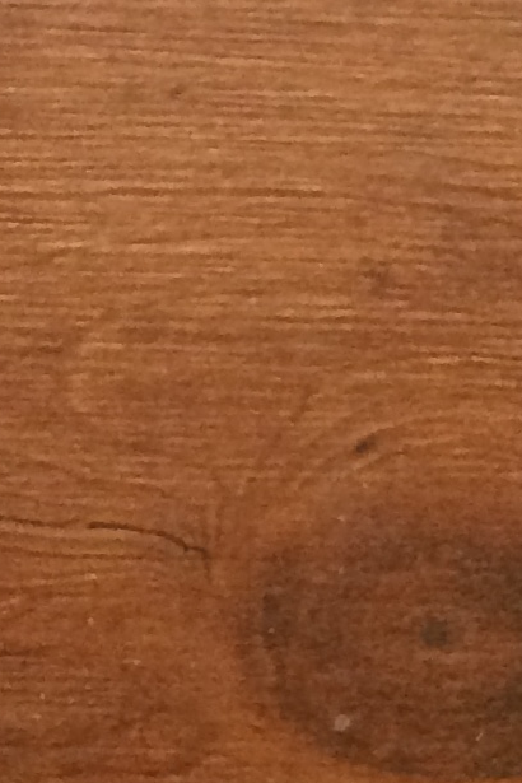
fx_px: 3480
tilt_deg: -74.8
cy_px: 415
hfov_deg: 6.9
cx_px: -1465
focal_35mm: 160
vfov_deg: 12.8
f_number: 2.2
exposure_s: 1/30
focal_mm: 4.15
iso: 64
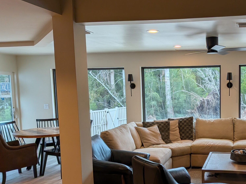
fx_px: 291
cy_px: 115
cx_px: 195
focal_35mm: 41
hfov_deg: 43.7
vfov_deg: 34.9
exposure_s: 1/99.5
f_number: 1.7
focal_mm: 4.53
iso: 32
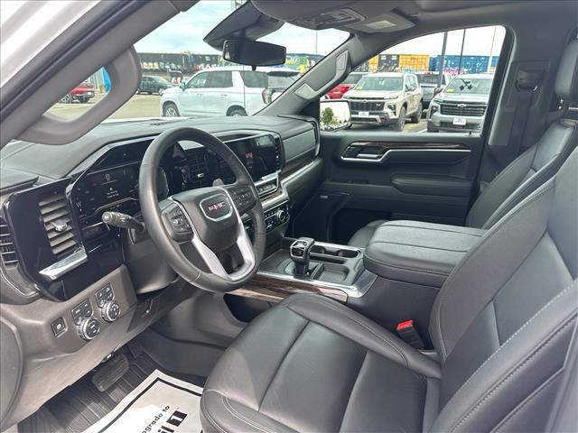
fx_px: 401
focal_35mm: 24
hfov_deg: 71.6
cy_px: 216
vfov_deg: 56.8
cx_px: 289
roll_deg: -1.5
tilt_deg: -18.7
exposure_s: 1/262
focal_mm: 6.86
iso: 80
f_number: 1.78
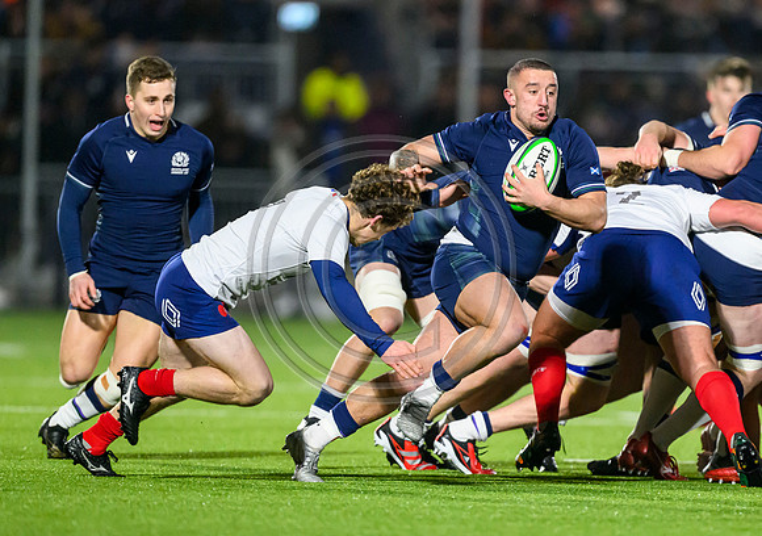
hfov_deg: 3.3
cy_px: 328
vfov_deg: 2.3
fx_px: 13088
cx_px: 498
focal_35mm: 608
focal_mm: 400
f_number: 3.2
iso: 6400
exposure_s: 1/1250
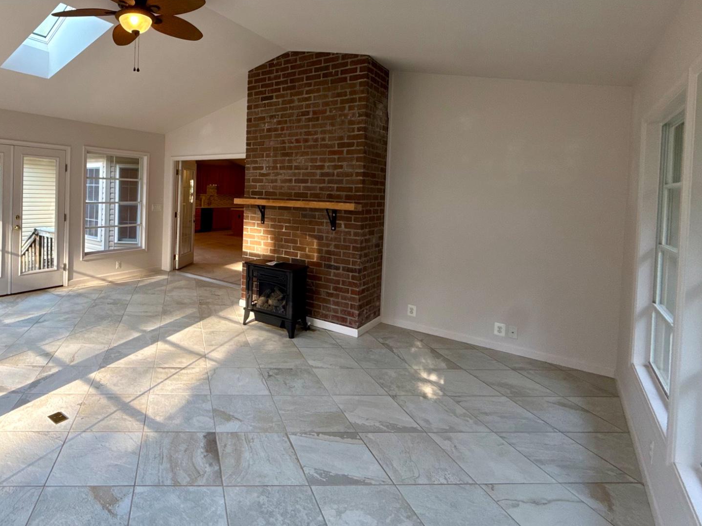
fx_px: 406
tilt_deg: -0.3
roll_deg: -2.0
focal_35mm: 20
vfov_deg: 65.0
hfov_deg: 77.5
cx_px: 203
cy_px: 197
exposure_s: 1/120
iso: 160
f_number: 2.2
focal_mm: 2.22
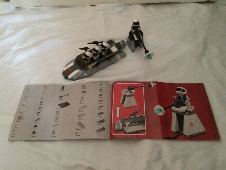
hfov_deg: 61.7
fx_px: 189
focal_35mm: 29
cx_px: 113
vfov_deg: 48.2
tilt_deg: -58.5
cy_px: 85
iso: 640
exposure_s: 1/17
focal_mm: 4.15
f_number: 2.2
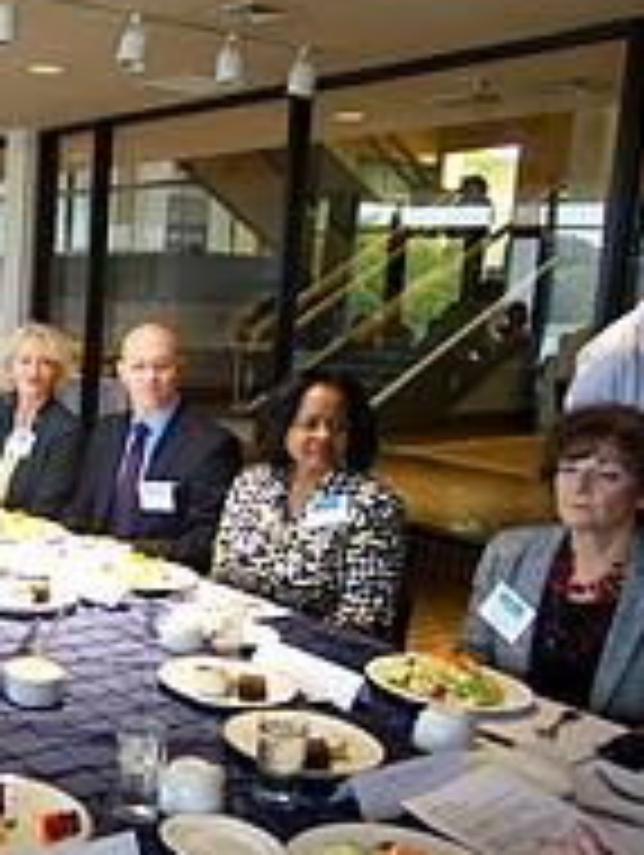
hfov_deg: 29.9
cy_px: 441
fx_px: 1015
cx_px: -135
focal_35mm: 41
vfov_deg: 45.7
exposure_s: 1/80
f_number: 2.8
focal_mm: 14
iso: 2500
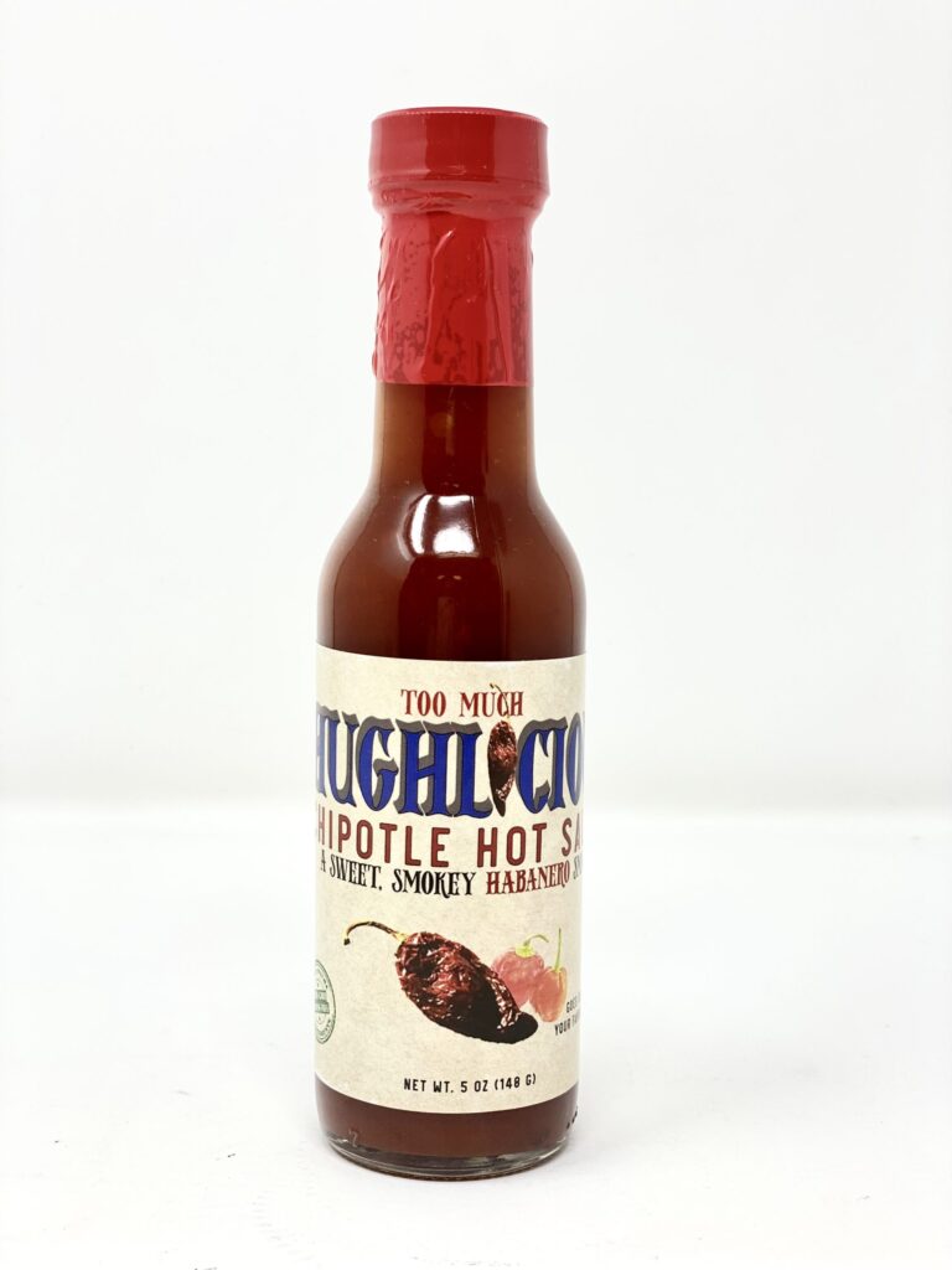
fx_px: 1907
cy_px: 635
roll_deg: -1.8
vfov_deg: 36.8
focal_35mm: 52
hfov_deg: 28.0
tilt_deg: -4.9
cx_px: 476
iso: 32
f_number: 2
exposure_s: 1/120
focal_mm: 6
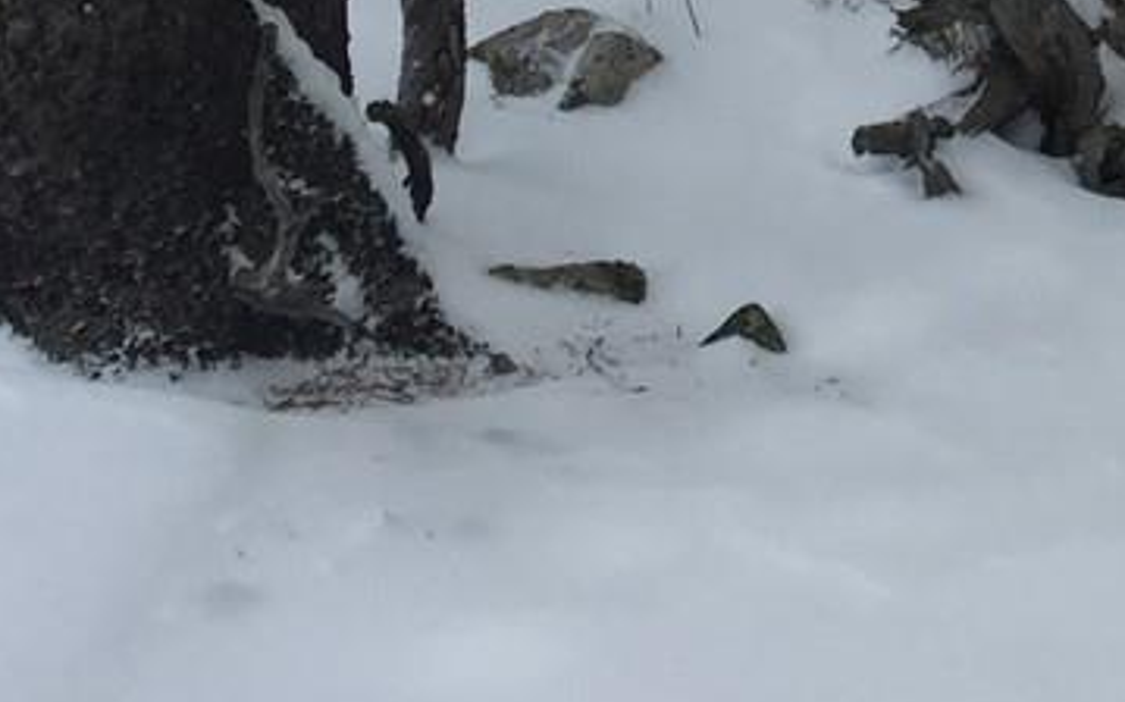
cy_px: -1103
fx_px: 4198
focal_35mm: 137
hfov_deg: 14.3
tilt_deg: -3.4
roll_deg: +1.8
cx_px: 1642
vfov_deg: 8.5
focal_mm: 4.15
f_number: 2.2
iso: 32
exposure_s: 1/920
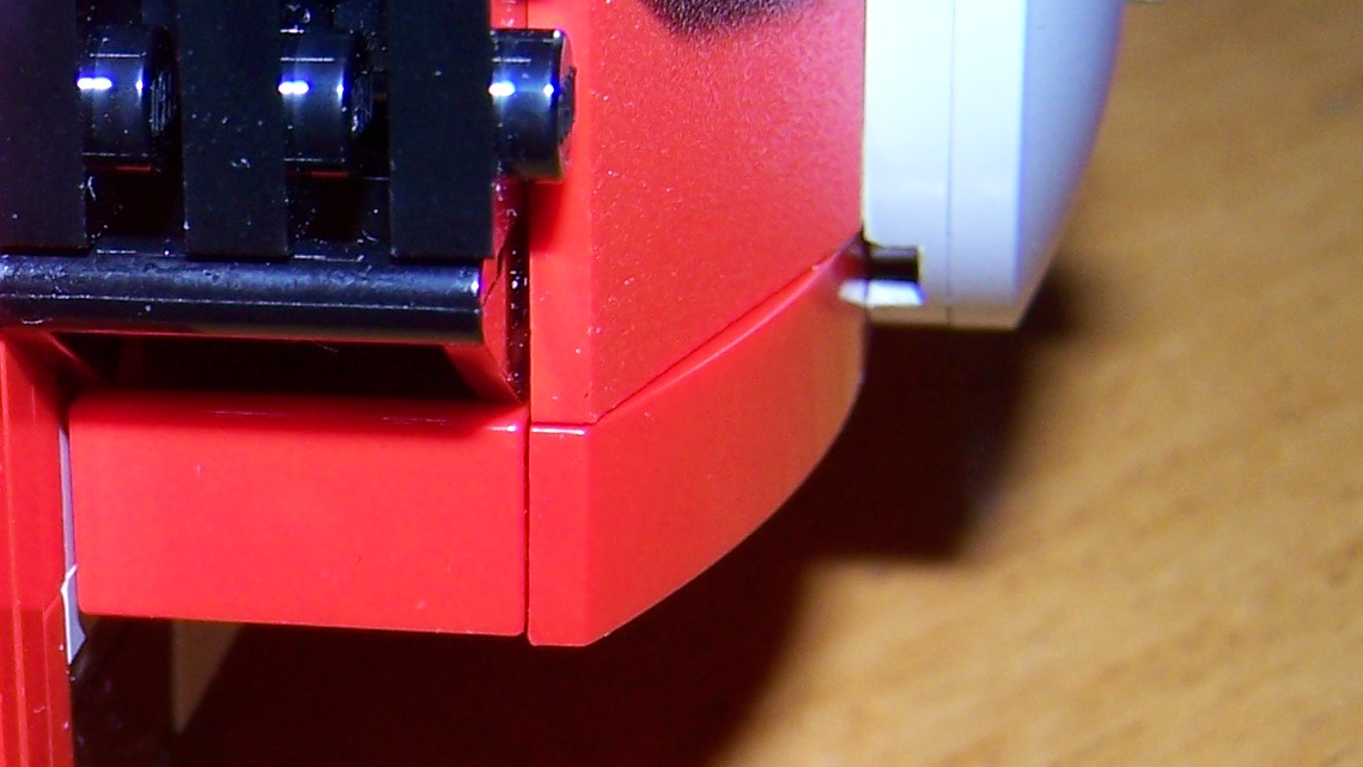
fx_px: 3723
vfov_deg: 11.7
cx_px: -293
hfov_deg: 19.5
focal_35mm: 103
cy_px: 637
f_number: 2.8
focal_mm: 6.3
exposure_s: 1/60
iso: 80
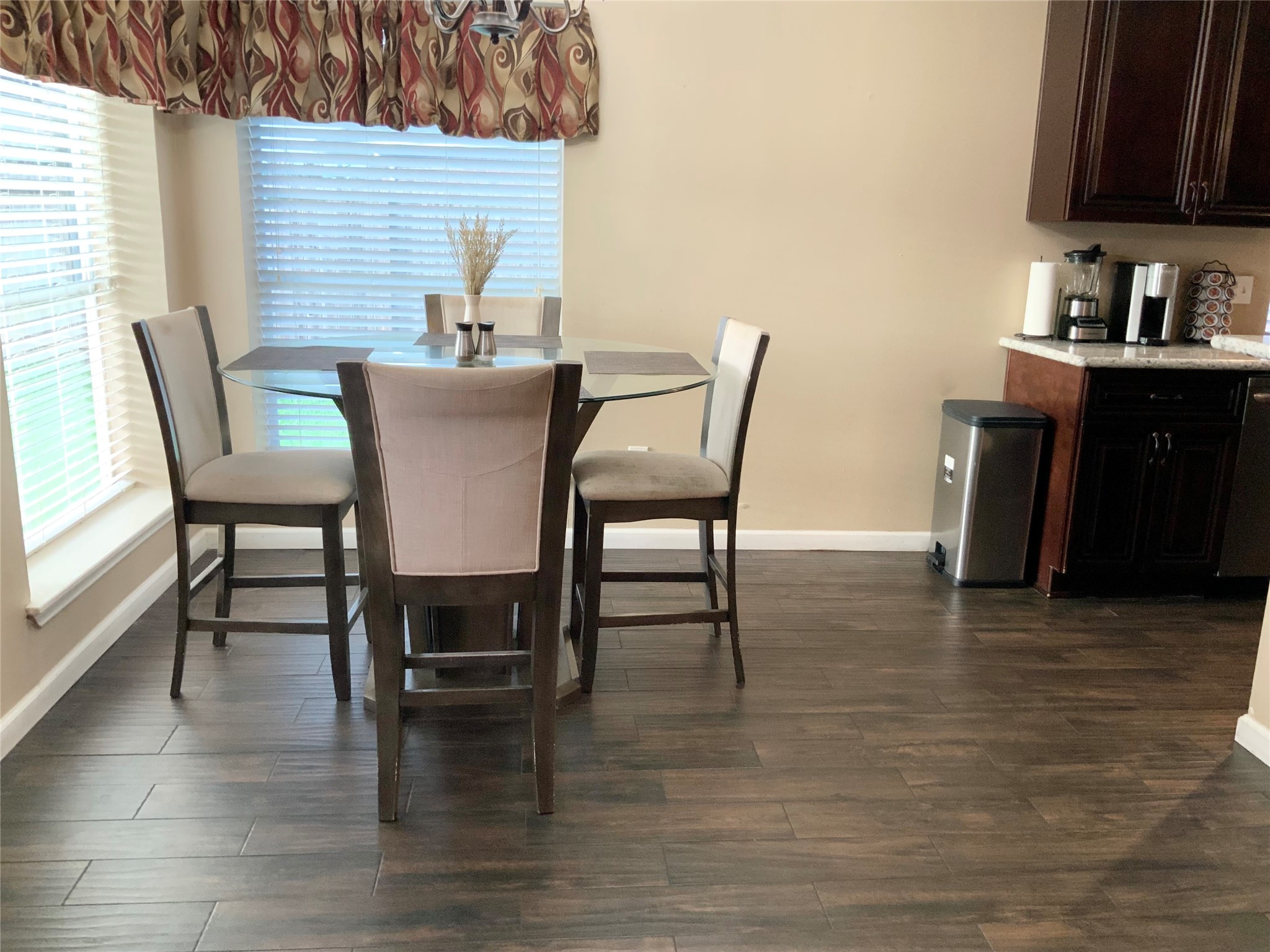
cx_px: 635
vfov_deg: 48.2
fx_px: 1064
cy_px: 476
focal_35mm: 29
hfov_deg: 61.7
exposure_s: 1/60
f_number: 1.8
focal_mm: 3
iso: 125
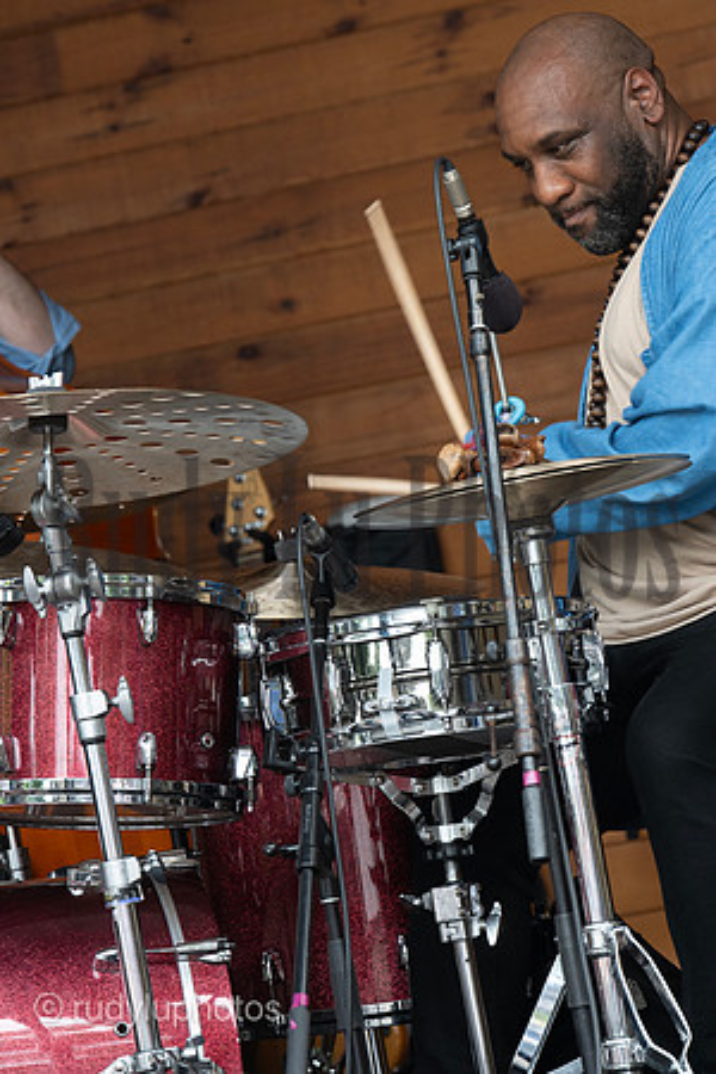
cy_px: 537
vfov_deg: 13.3
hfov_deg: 8.9
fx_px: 4594
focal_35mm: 154
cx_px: 358
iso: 800
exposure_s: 1/320
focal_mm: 103
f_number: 5.6
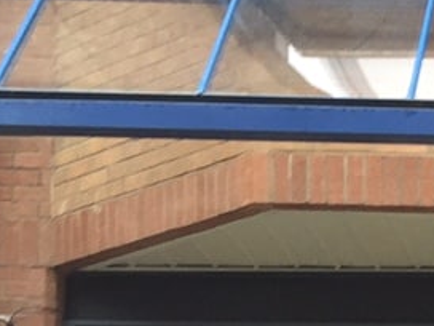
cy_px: 617
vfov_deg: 8.2
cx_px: 1007
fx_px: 2182
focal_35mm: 174
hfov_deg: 10.1
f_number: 2.2
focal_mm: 4.15
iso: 32
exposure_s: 1/118
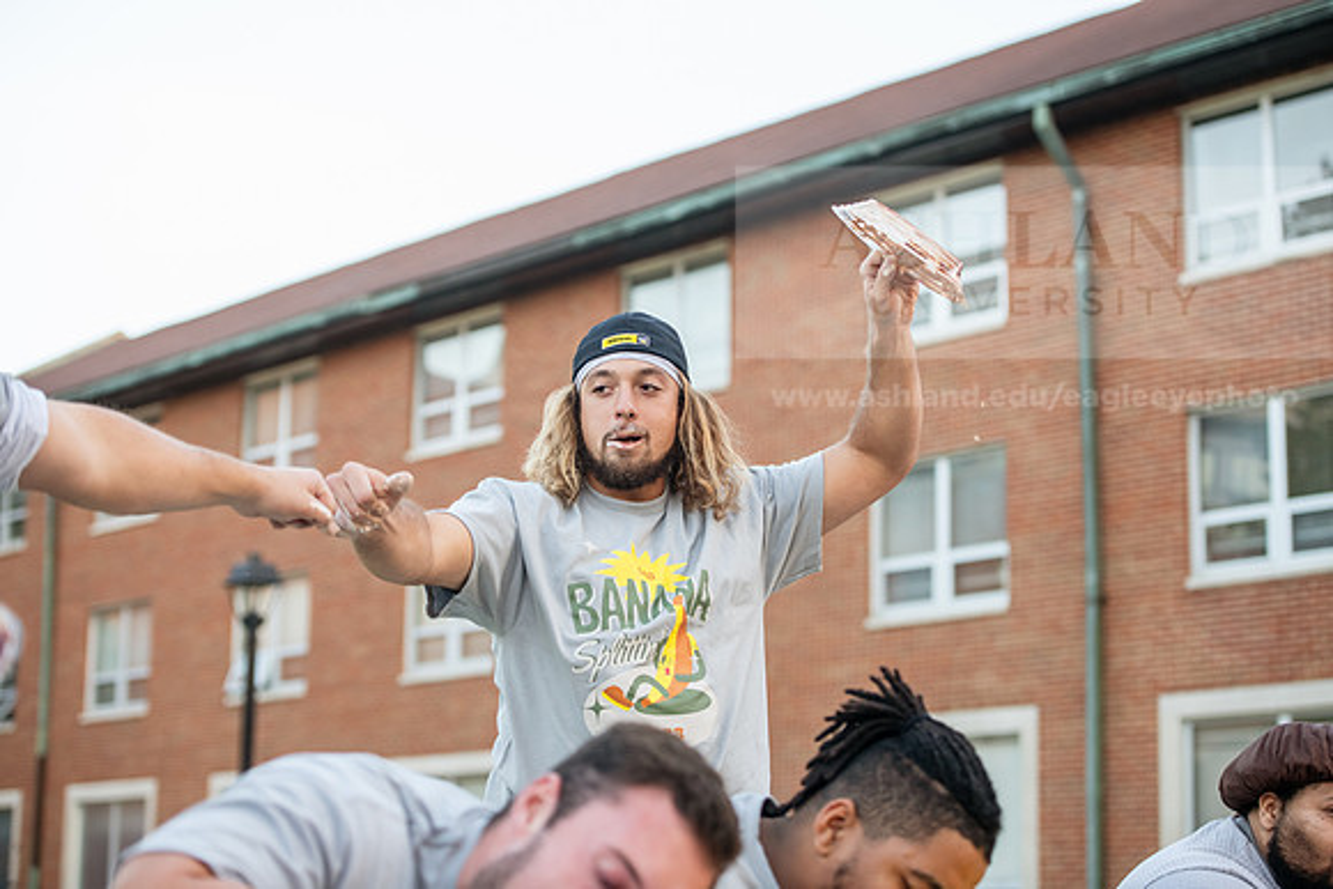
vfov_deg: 19.5
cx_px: 666
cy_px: 444
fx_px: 2592
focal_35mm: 70
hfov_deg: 28.8
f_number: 3.2
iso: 800
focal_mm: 70
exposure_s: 1/400
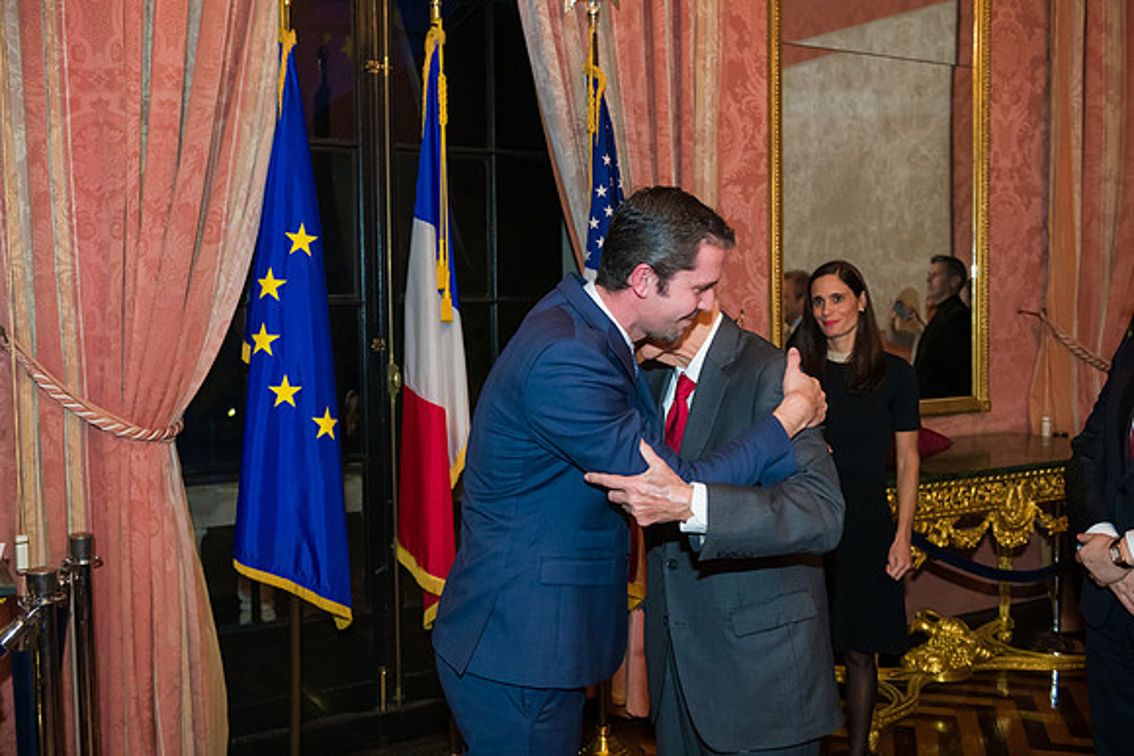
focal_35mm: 36
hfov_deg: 53.1
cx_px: 567
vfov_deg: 36.9
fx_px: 1134
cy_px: 378
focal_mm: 36
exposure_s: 1/100
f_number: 4
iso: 3200
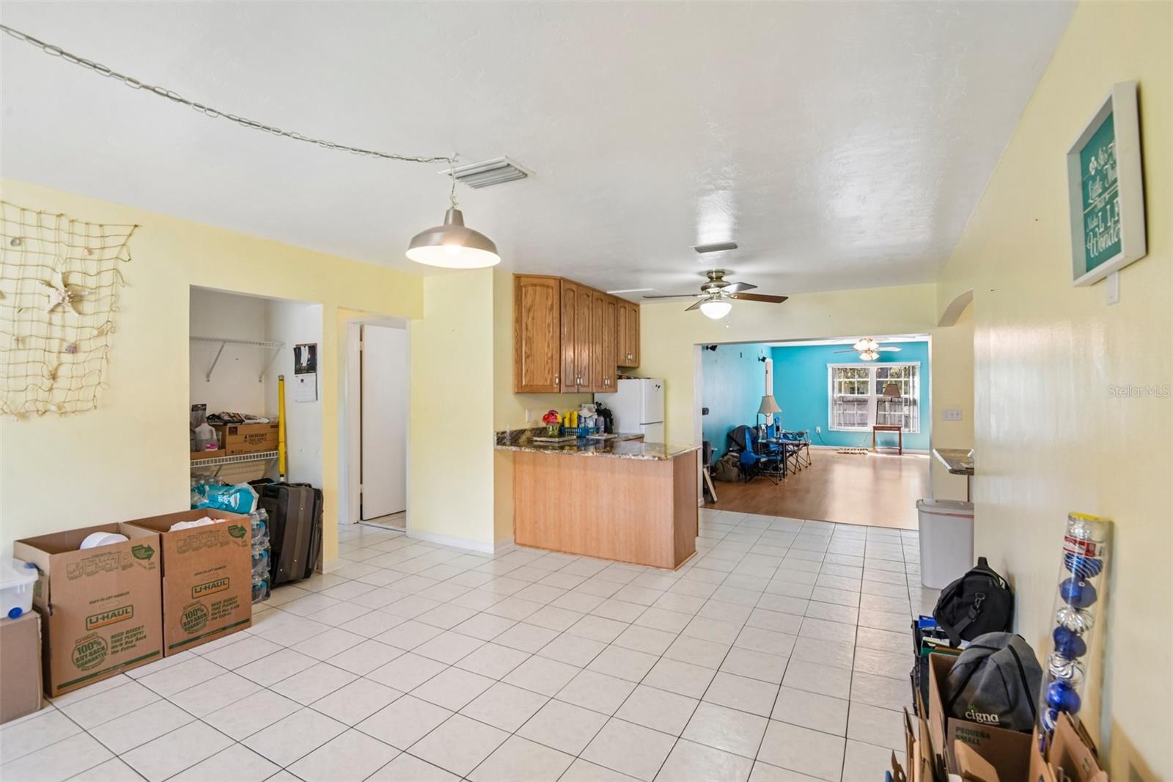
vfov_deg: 73.7
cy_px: 391
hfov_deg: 96.7
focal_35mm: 16
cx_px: 586
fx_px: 521
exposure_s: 1/25
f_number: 8
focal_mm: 16
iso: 400
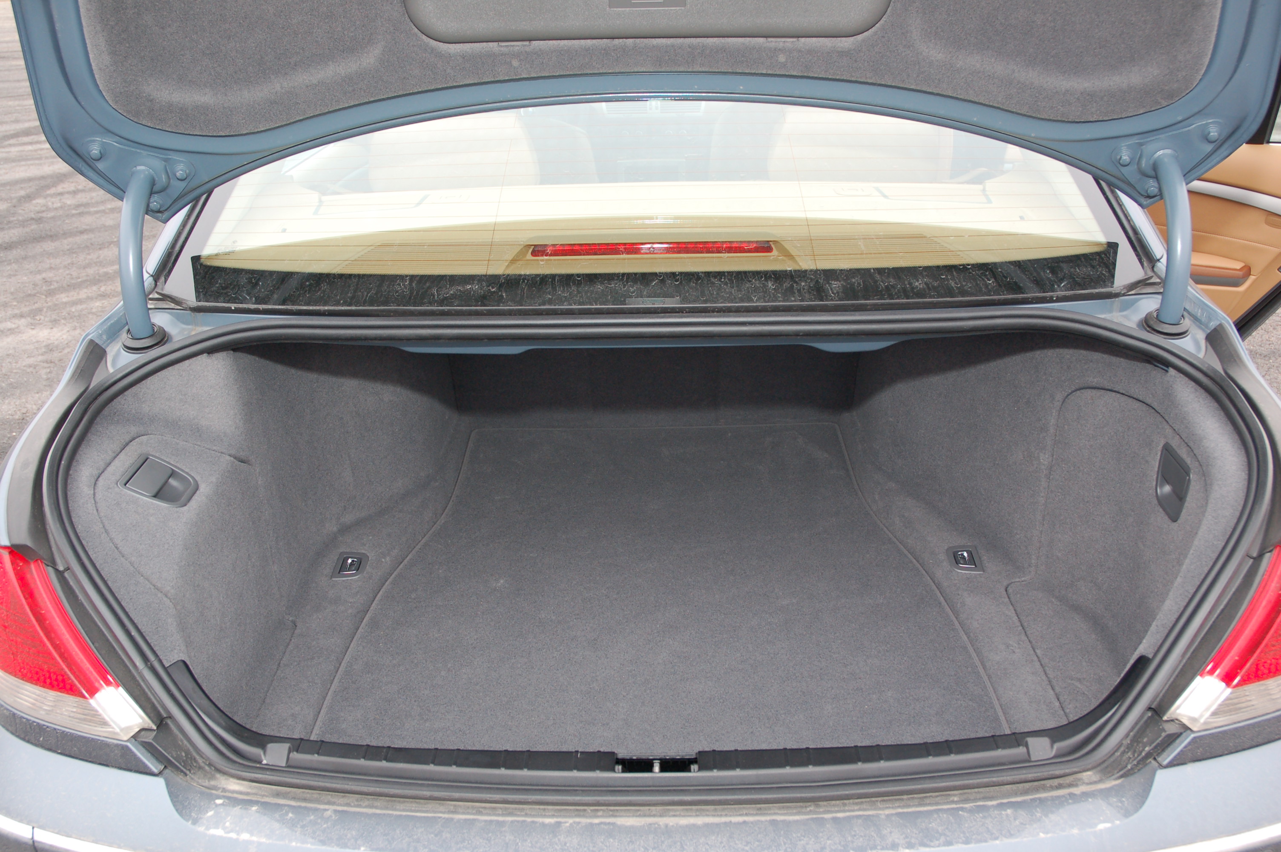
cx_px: 640
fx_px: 1173
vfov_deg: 39.9
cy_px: 426
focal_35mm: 33
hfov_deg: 57.3
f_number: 5
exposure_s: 1/100
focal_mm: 22
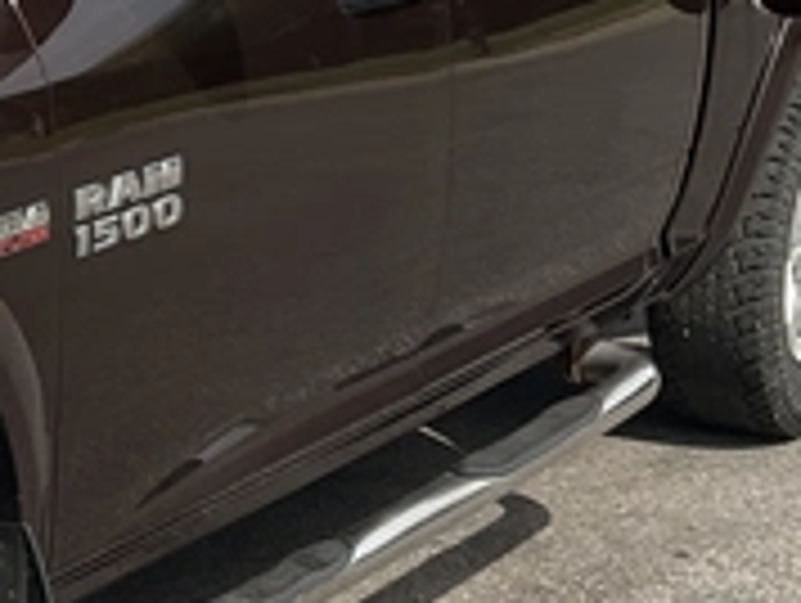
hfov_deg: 15.0
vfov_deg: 12.2
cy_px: 263
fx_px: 2827
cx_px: -392
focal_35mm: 122
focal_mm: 3
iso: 25
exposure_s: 1/1730
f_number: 1.8
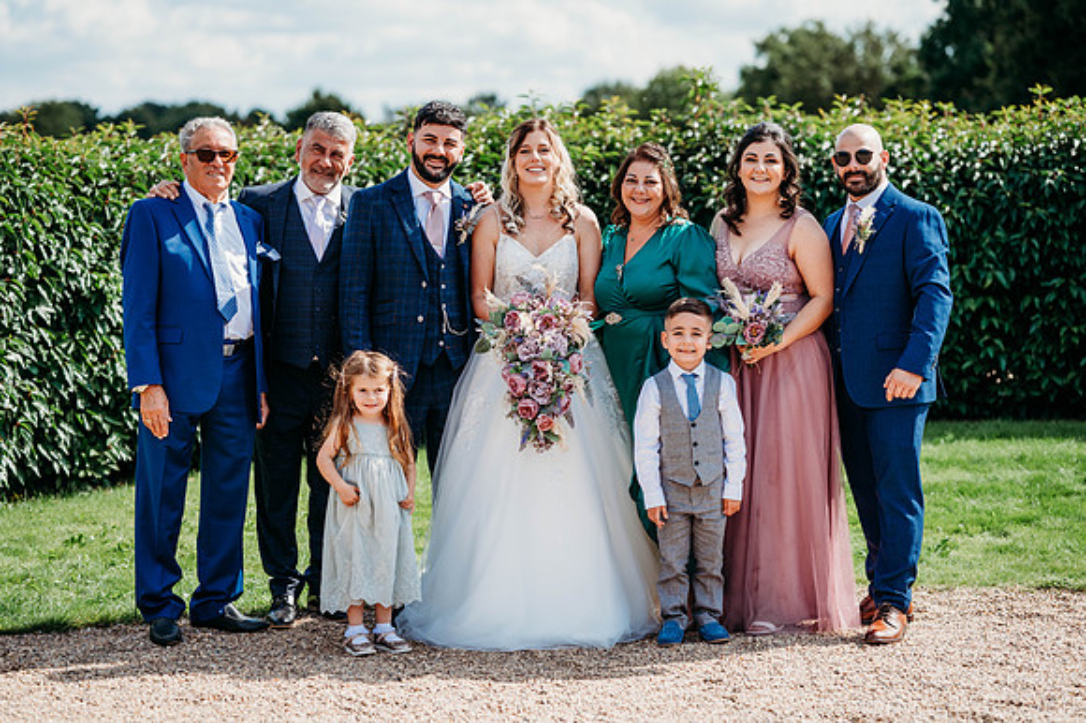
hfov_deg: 23.9
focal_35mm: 85
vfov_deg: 16.1
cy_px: 362
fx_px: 2563
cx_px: 543
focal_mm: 85
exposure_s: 1/1600
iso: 100
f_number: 2.5
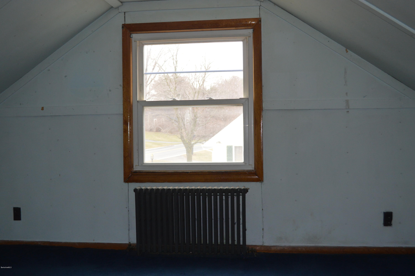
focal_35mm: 39
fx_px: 449
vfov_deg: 34.1
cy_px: 138
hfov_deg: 49.6
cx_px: 208
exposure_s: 1/60
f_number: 4.2
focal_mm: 26
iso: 560
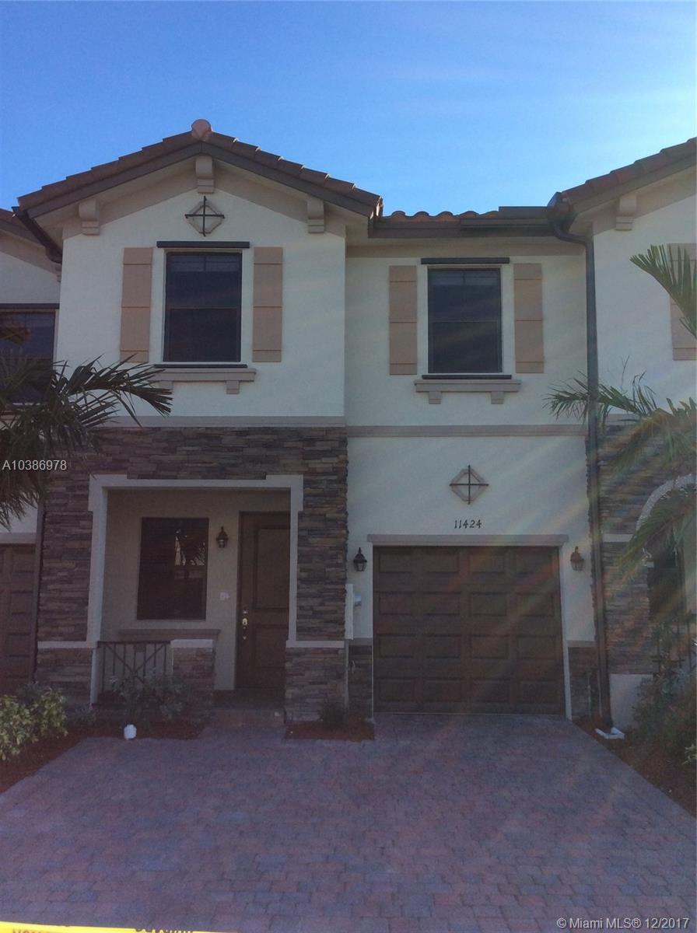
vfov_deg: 56.9
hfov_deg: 44.0
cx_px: 348
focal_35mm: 32
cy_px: 466
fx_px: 862
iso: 32
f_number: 2.4
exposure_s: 1/880
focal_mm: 3.3
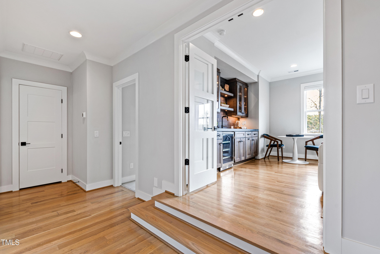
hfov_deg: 100.4
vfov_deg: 77.3
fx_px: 158
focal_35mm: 15
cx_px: 190
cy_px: 127
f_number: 8
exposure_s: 1/2
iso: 100
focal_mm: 10
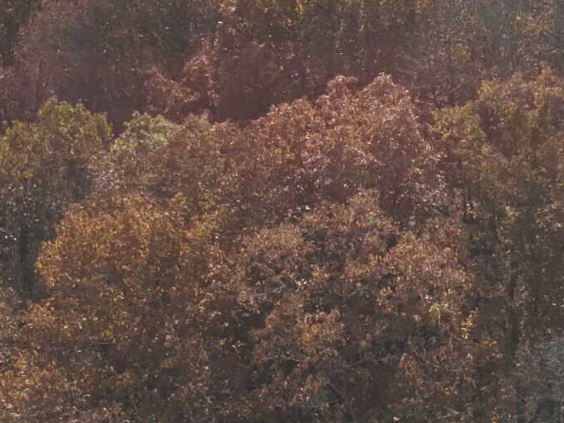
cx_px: 346
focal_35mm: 90
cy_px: 116
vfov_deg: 16.3
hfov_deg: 21.7
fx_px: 1466
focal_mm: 4.4
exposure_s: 1/1600
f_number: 2.8
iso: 100
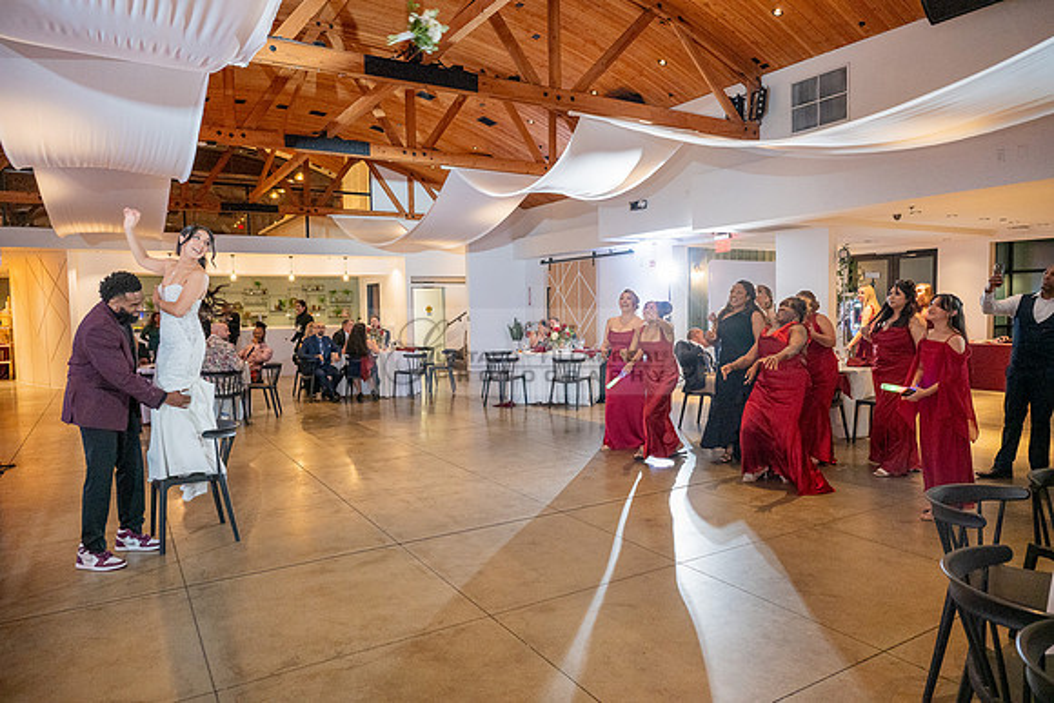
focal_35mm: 24
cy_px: 352
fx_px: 703
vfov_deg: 53.2
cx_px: 527
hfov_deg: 73.7
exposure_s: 1/200
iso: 3200
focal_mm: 24
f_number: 4
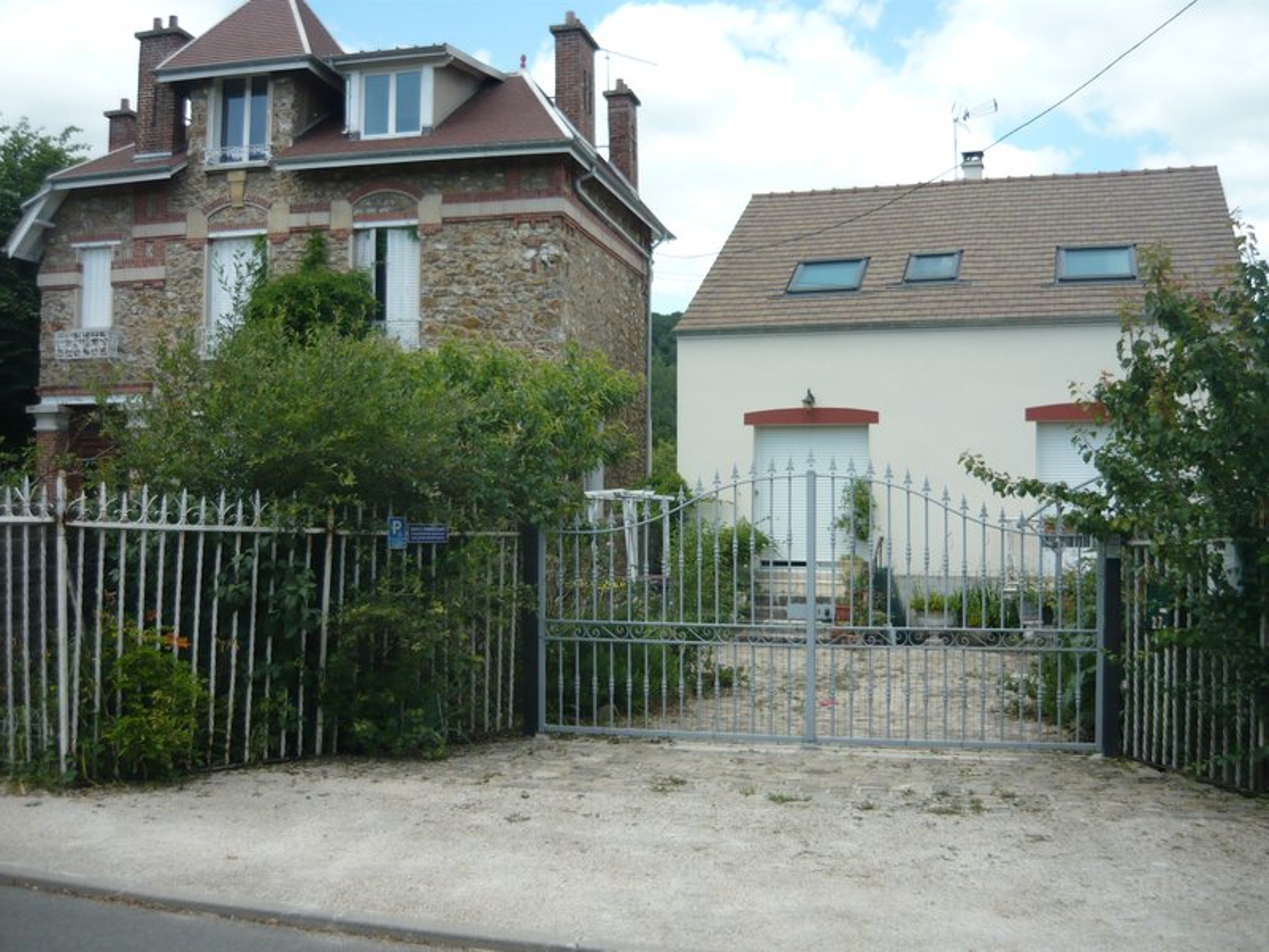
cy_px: 476
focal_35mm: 33
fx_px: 1210
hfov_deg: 55.4
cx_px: 634
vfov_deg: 42.9
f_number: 8
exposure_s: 1/125
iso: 100
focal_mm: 5.5
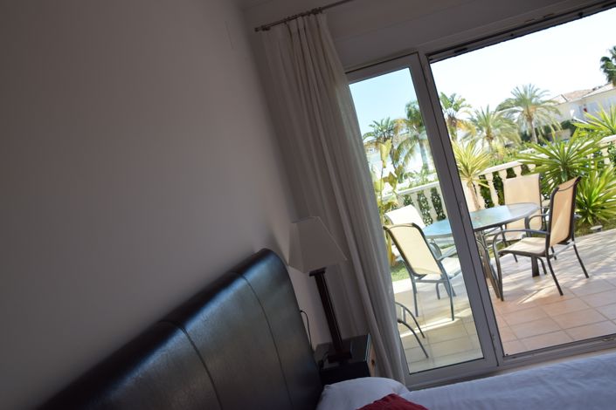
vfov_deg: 41.7
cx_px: 308
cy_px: 205
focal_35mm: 32
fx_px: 539
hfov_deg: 59.5
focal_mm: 21
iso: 250
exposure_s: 1/250
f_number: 8
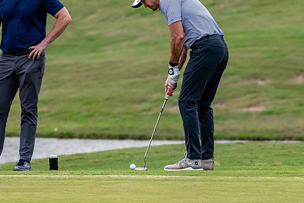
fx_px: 3521
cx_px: 163
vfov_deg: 3.3
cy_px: 68
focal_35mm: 417
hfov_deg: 4.9
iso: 1400
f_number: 5.6
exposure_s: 1/2000
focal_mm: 200
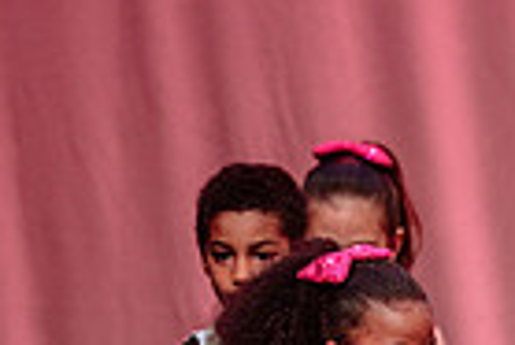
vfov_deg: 1.6
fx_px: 12659
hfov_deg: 2.3
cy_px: 514
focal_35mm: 884
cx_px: 1085
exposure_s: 1/400
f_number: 2.8
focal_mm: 190
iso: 1250
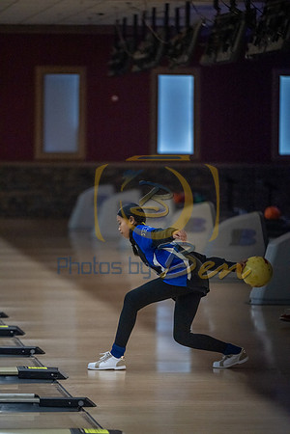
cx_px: 145
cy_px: 217
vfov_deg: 10.3
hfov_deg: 6.9
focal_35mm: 200
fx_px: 2416
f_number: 2.8
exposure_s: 1/1000
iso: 4000
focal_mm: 200
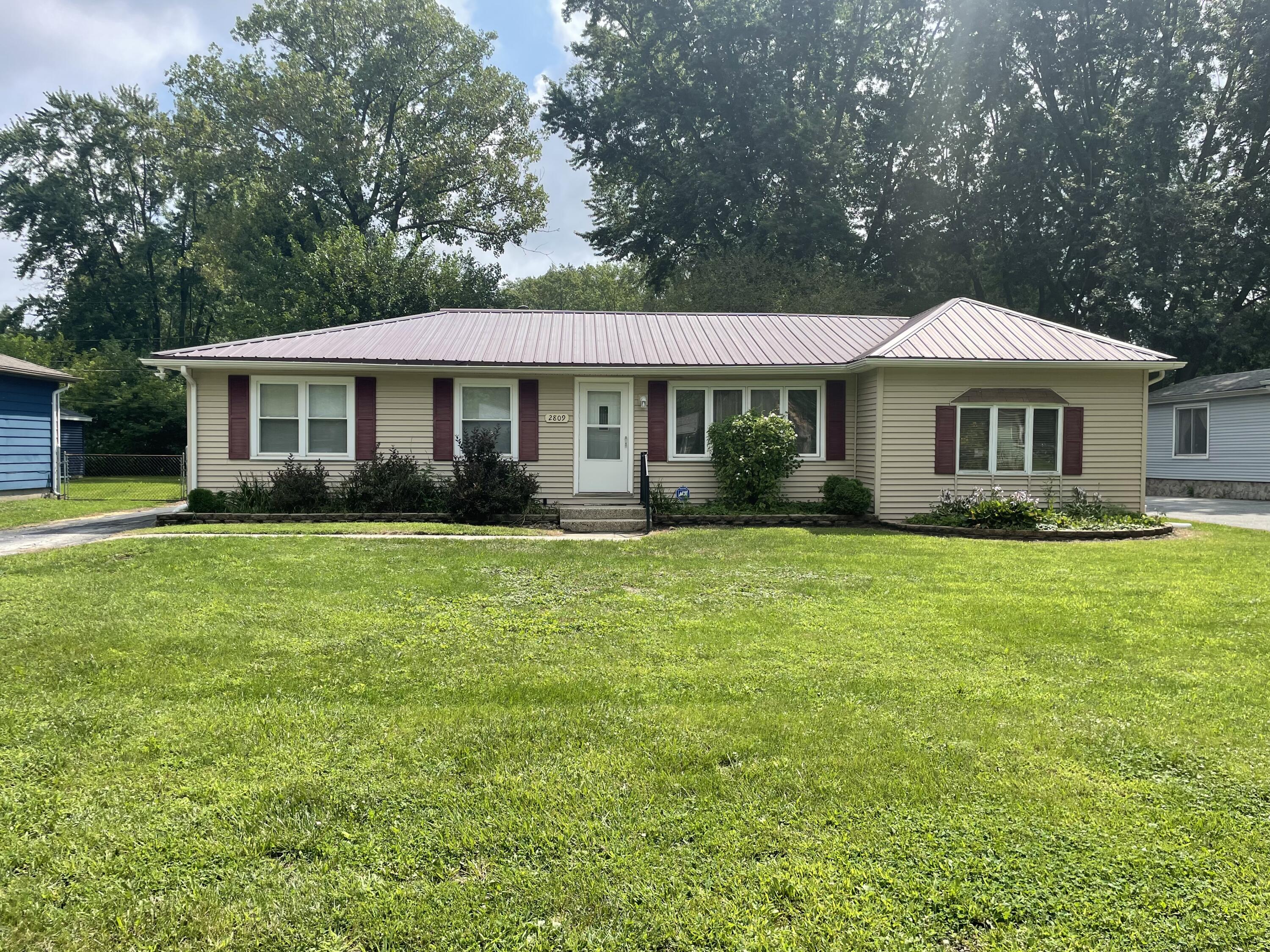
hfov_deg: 67.3
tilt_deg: -1.3
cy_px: 476
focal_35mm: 26
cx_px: 635
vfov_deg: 53.1
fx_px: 954
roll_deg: +0.3
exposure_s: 1/2882
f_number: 1.6
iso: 32
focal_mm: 4.2
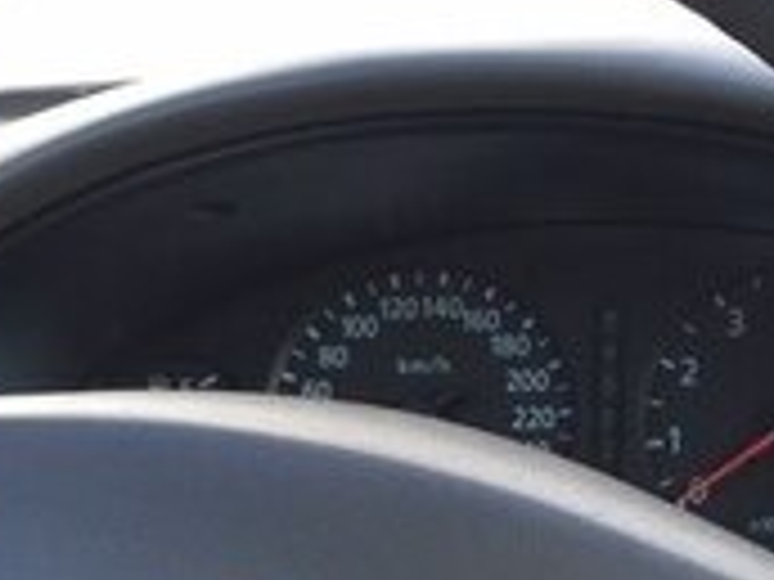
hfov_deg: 17.0
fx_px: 2482
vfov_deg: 12.8
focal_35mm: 111
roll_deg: +2.8
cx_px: 914
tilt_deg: -17.1
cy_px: 803
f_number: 2.2
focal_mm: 4.15
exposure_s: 1/118
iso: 32
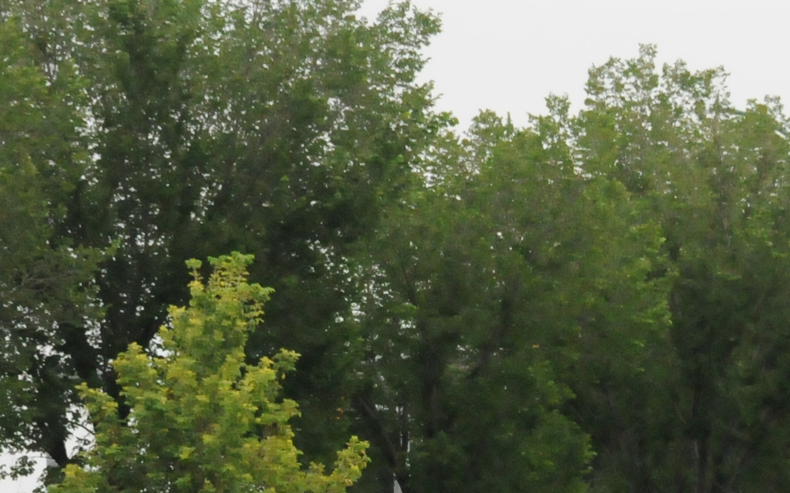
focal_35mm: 493
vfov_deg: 2.7
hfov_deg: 4.3
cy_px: 632
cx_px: 787
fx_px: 10603
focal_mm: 105
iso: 2000
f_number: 13
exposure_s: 1/800
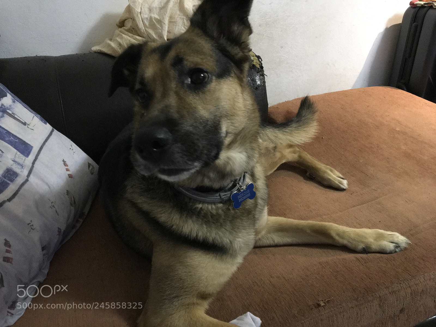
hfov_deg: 61.7
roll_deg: -0.2
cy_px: 164
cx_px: 218
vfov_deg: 48.2
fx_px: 365
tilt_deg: -27.1
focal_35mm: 29
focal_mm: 4.15
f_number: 2.2
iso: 400
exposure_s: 1/17
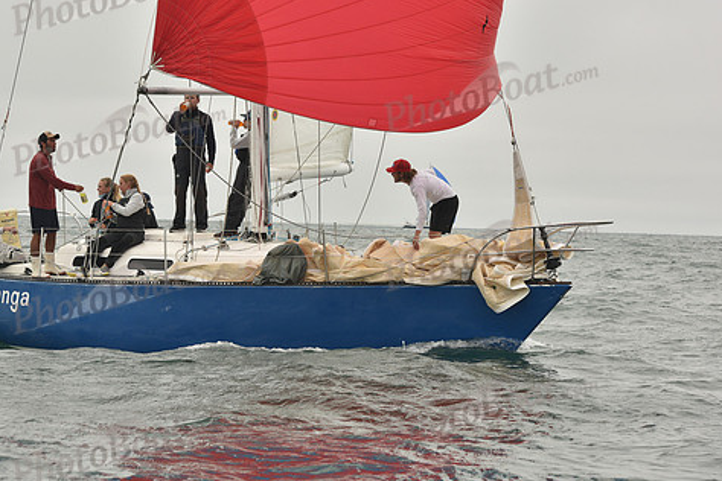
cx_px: 306
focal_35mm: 147
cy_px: 194
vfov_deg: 9.3
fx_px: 2948
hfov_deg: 14.0
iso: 320
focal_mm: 120
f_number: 9
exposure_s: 1/800
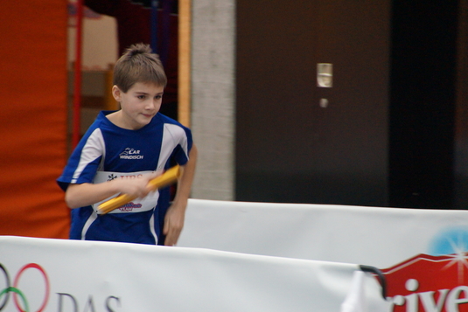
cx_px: 233
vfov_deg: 3.6
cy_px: 156
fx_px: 4915
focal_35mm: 378
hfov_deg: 5.5
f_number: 6.3
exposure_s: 1/125
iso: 3200
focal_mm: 250
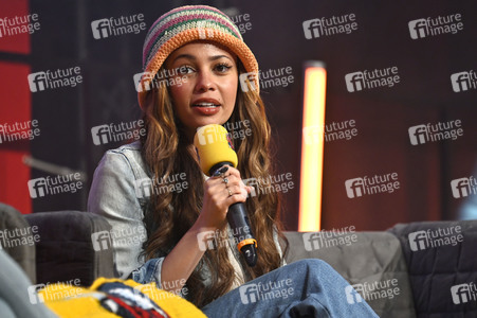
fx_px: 5296
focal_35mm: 400
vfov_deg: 3.4
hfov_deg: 5.2
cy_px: 159
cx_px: 238
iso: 1250
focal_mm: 400
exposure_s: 1/250
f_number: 4.5
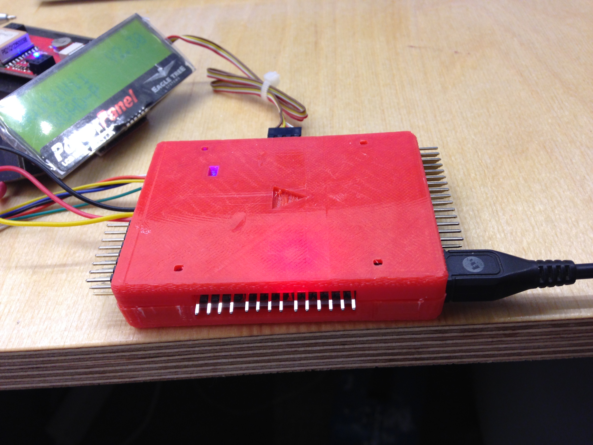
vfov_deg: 42.9
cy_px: 222
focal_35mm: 33
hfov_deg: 55.4
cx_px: 296
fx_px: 565
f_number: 2.4
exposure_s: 1/20
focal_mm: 4.12
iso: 64
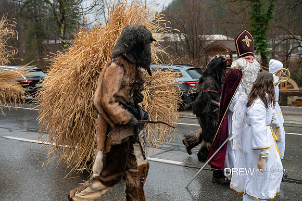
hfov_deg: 43.6
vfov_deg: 29.8
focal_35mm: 45
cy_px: 100
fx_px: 377
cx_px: 151
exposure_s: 1/160
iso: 800
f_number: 6.3
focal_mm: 45
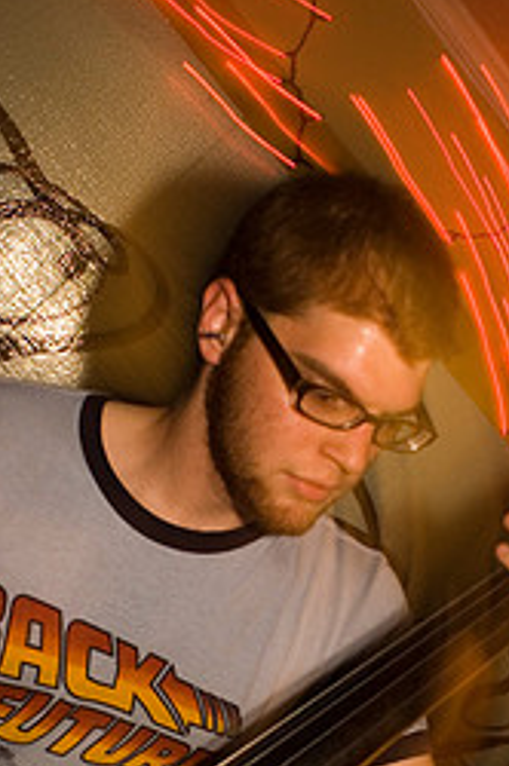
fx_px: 1148
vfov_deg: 35.3
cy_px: 650
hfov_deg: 25.0
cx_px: 222
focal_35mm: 54
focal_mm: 20
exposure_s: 1/15
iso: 800
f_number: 3.2
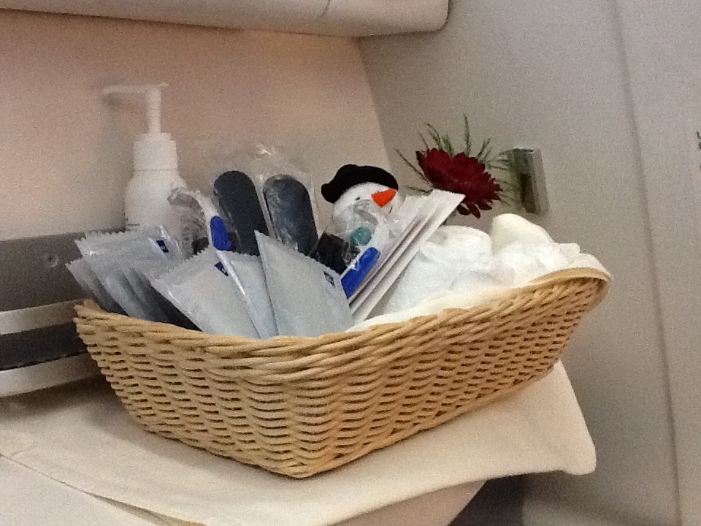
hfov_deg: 56.8
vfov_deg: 44.2
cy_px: 263
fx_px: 648
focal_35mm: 32
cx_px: 350
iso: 400
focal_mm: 2.03
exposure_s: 1/30
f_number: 2.4
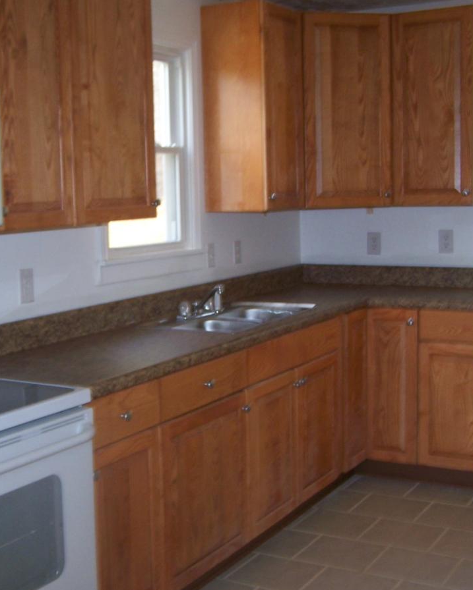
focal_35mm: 53
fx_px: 927
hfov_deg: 28.5
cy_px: 294
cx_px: 176
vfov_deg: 35.4
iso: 80
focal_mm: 6.3
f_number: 2.8
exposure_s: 1/60
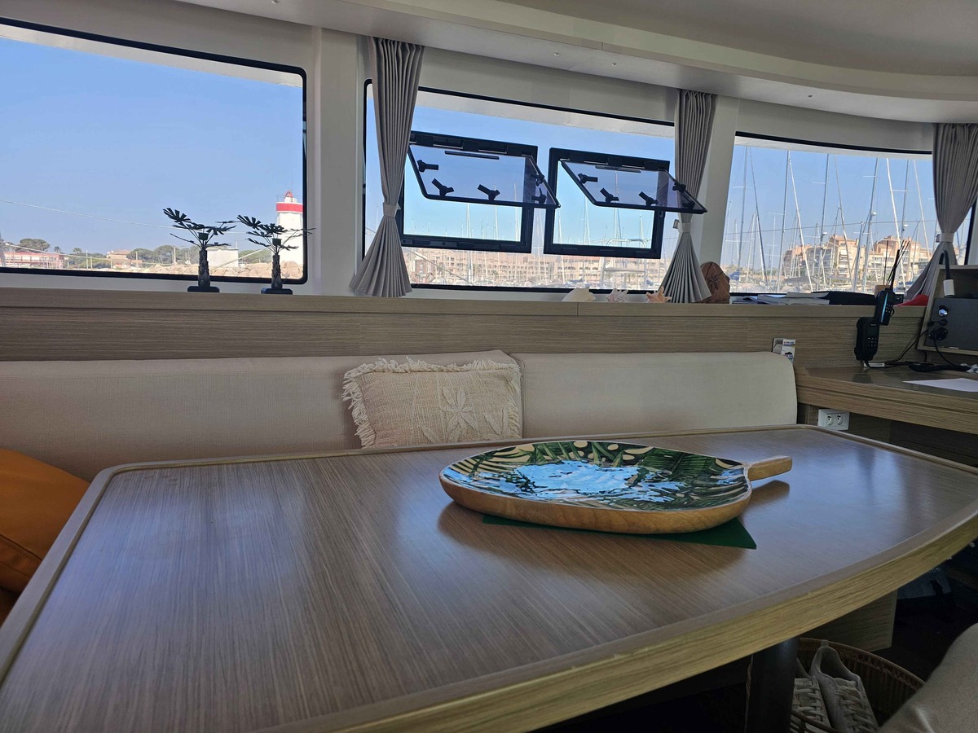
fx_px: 650
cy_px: 366
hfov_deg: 73.9
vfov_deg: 58.9
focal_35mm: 23
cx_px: 489
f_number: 1.7
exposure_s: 1/169
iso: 10
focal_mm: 6.3
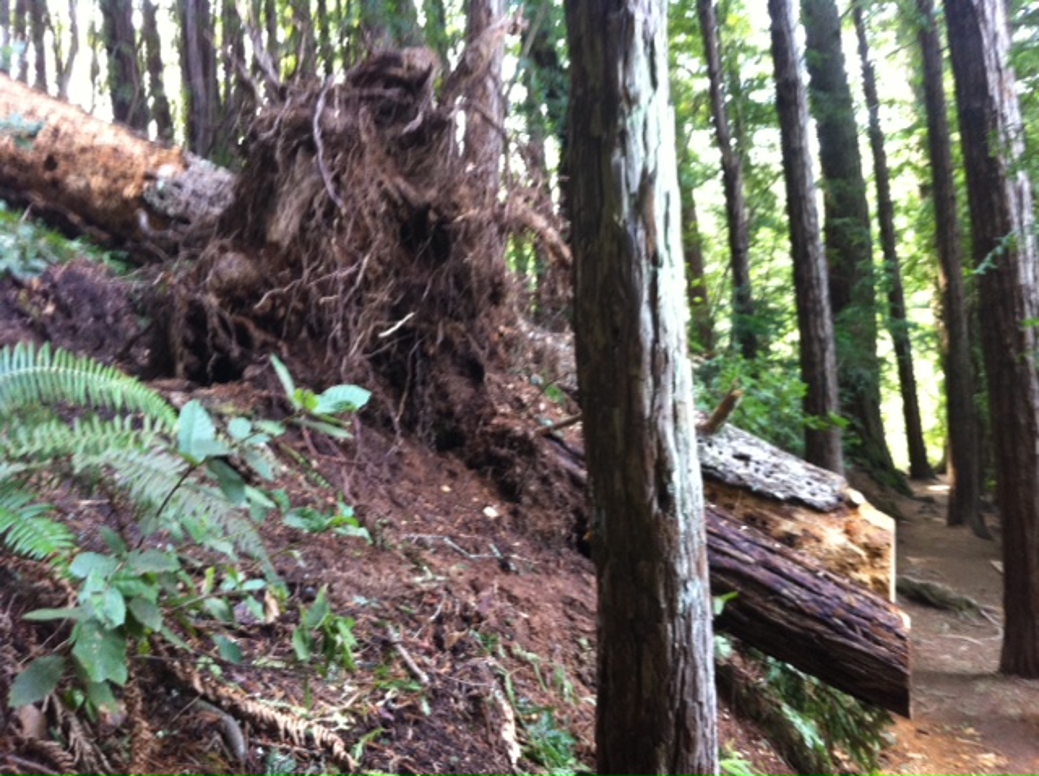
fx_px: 1049
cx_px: 520
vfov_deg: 40.6
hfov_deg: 52.7
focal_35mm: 35
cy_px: 388
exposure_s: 1/15
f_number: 2.8
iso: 125
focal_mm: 3.85
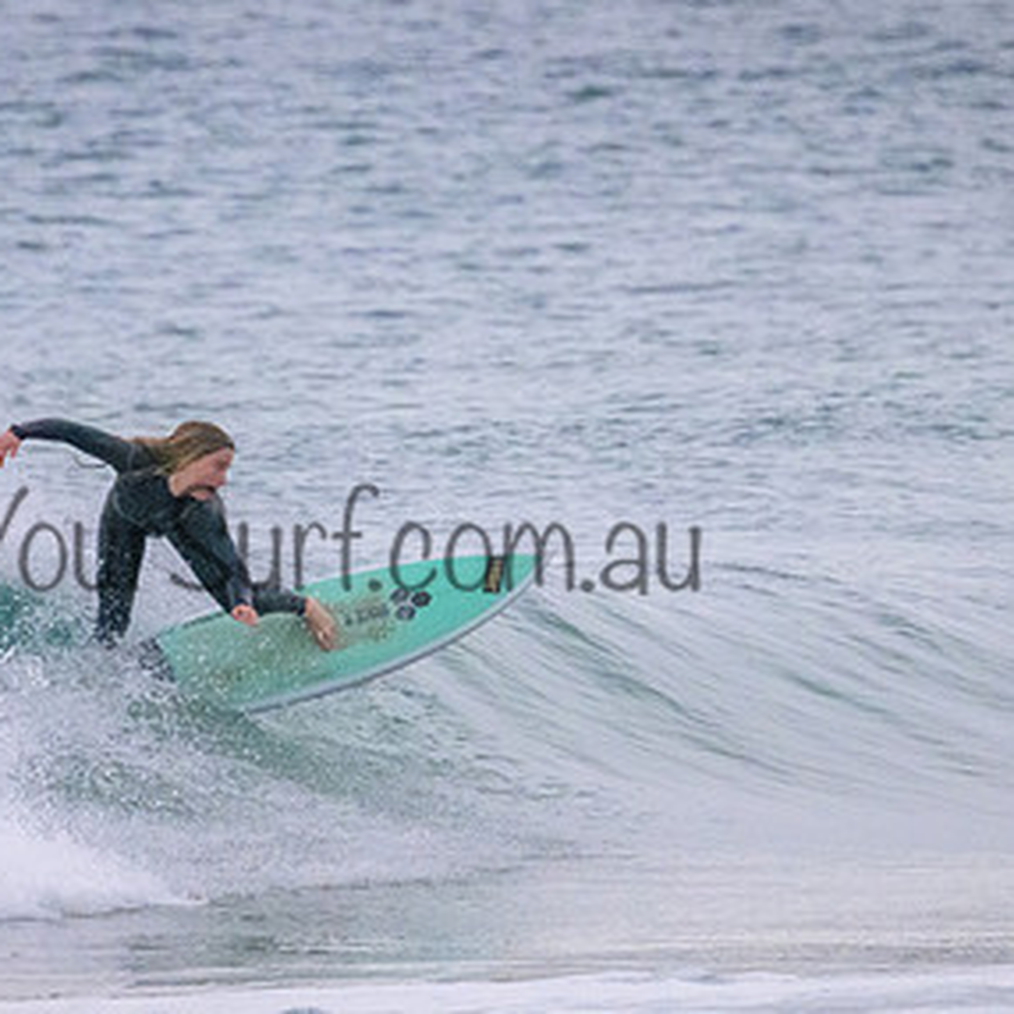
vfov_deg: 1.3
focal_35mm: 1378
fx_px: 45668
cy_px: 509
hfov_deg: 1.3
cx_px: 326
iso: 14400
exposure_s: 1/1600
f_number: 11
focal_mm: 800
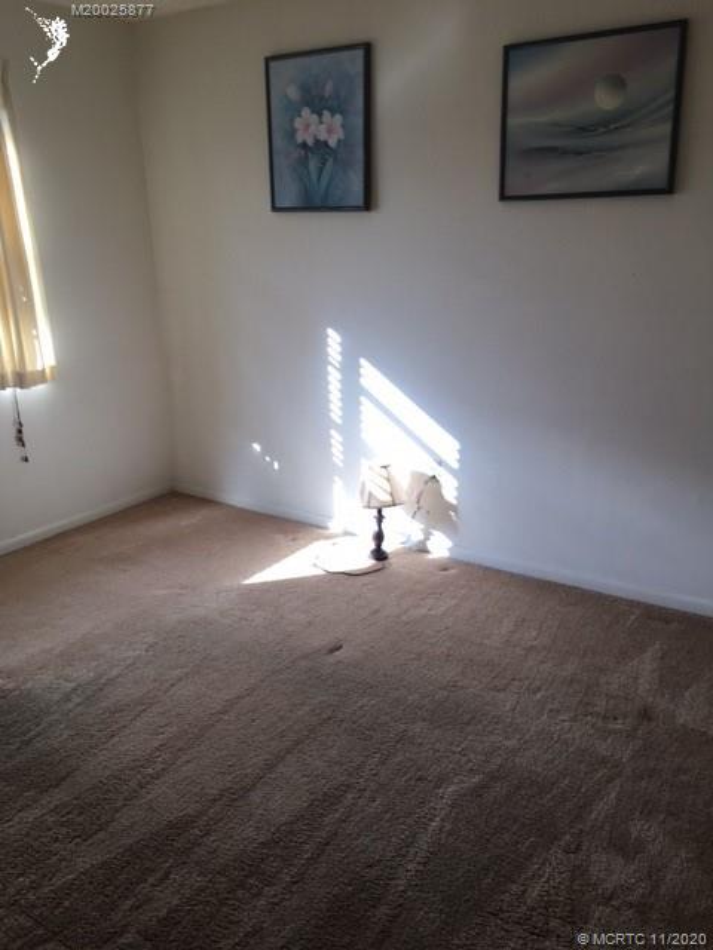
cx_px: 356
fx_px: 796
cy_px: 475
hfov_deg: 48.2
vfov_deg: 61.7
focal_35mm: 29
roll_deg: -0.1
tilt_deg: -16.3
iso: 25
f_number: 2.2
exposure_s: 1/60
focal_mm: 4.15
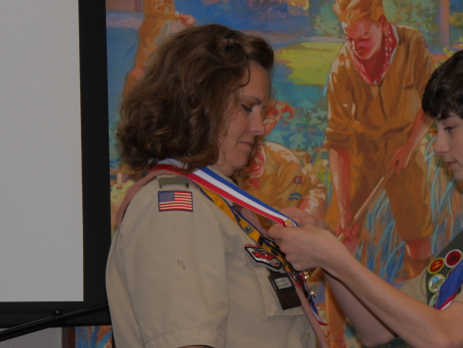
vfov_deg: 8.9
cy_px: 212
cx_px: 306
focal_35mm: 167
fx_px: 2234
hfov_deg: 11.8
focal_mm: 61
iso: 200
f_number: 5.2
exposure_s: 1/60
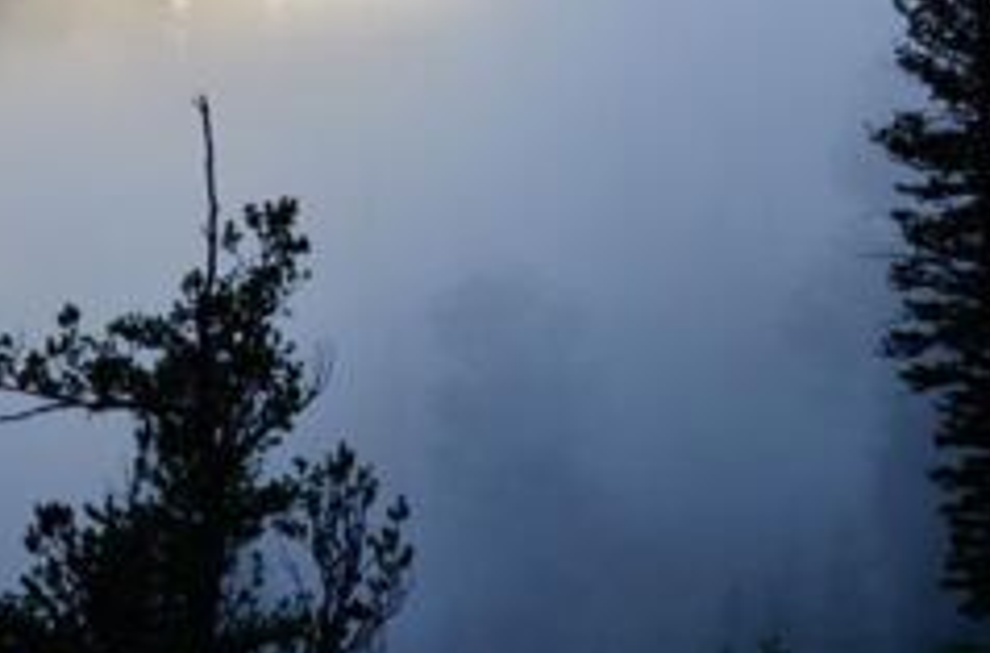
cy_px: 10
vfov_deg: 6.0
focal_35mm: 226
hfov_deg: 9.1
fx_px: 6195
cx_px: 25
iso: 200
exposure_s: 1/800
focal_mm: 56
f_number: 6.3
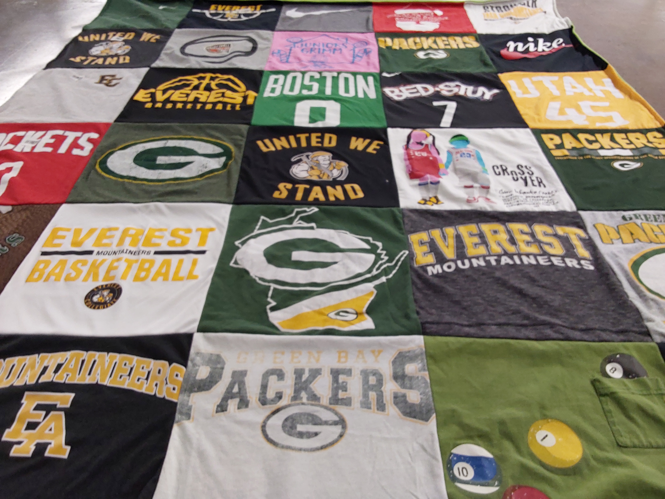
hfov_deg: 63.4
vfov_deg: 49.7
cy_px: 250
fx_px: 538
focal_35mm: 28
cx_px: 332
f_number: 1.9
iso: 100
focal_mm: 2.91
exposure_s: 1/50
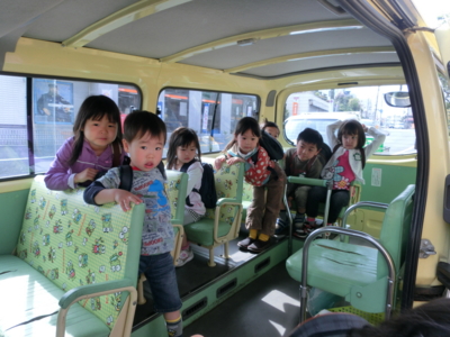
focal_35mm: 24
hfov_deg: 71.6
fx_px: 312
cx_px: 225
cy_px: 168
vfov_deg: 56.8
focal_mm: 4.24
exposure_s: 1/200
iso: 80
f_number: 3
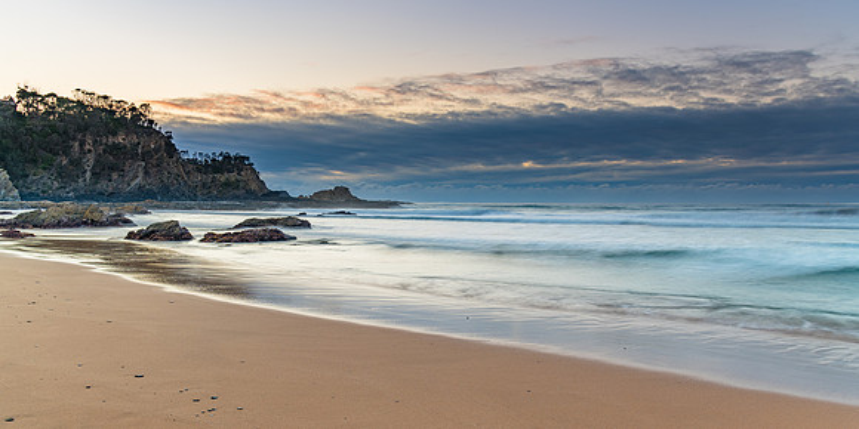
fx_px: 719
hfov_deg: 61.7
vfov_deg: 33.2
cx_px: 429
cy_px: 246
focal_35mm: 32
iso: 31
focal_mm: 30
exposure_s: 2.5
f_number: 8
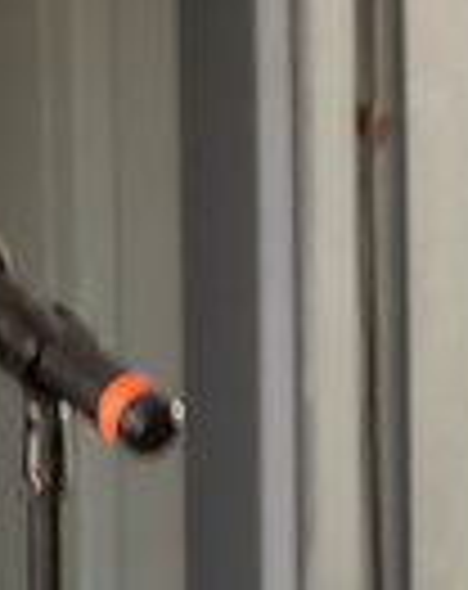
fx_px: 13777
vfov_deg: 2.5
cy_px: 358
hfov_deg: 1.9
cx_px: 1264
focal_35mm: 792
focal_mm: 190
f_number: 2.8
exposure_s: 1/200
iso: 320
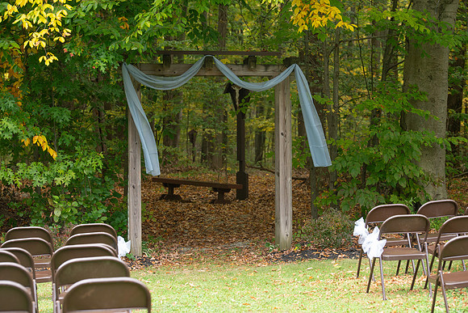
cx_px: 234
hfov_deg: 20.4
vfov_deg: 13.7
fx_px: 1304
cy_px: 156
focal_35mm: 100
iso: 800
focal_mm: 98
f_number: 4.5
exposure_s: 1/125
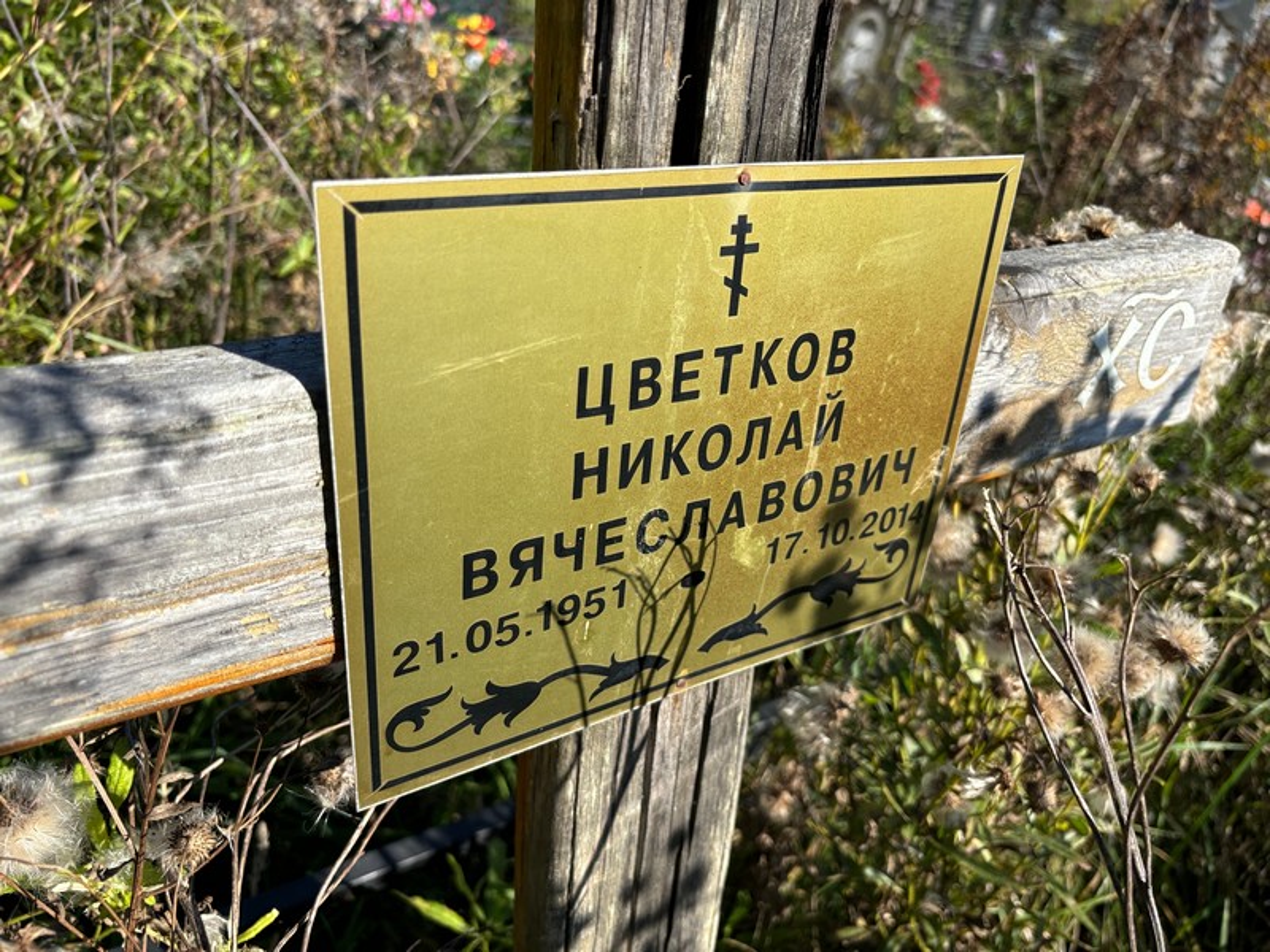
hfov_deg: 67.3
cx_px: 635
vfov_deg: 53.1
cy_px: 476
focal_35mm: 26
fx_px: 954
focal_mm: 5.96
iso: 50
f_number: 1.6
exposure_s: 1/2342
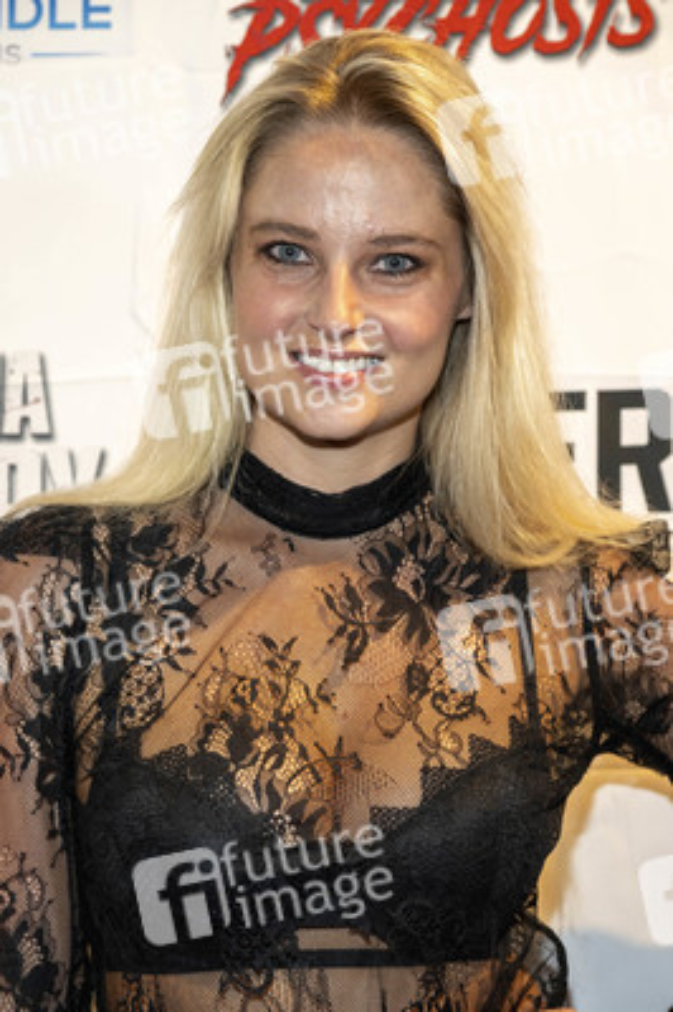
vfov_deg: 20.2
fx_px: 2837
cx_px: 336
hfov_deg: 13.5
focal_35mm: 101
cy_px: 506
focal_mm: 101
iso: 800
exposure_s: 1/200
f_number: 5.6
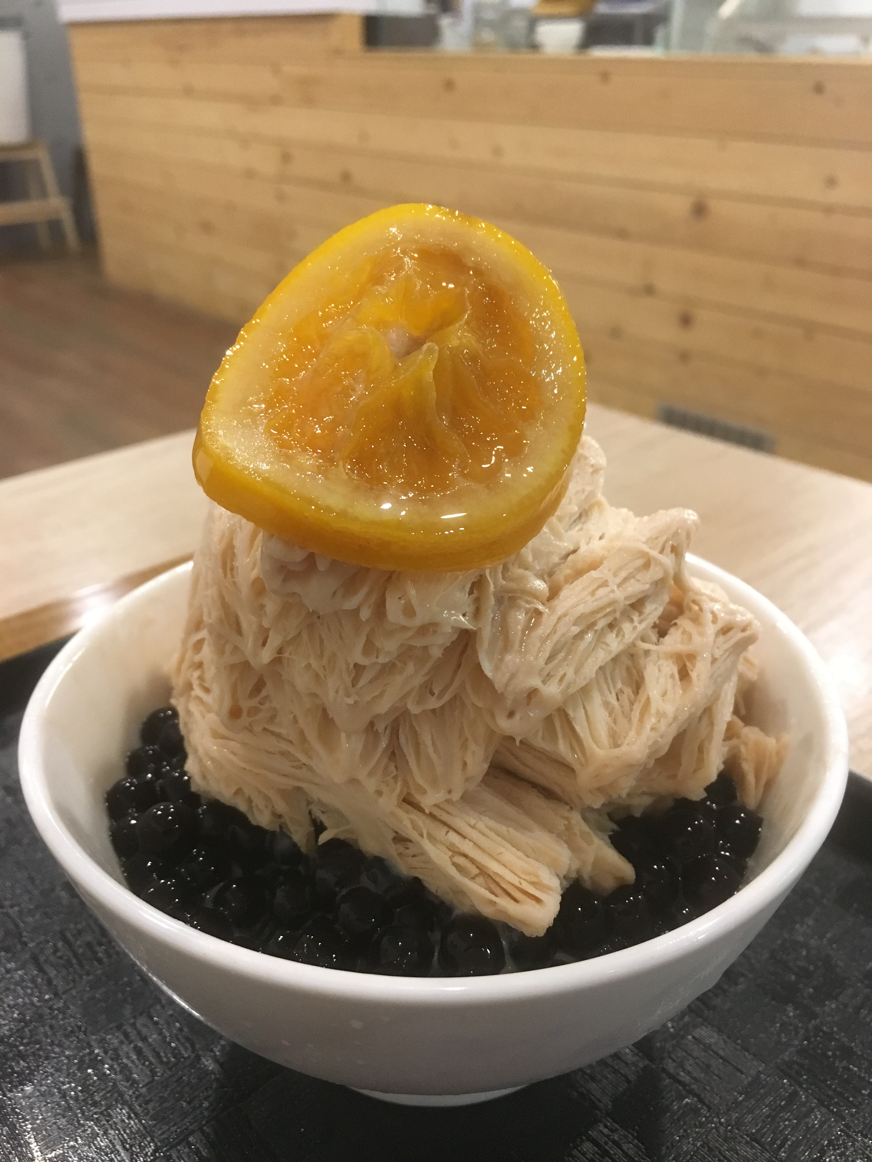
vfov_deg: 61.7
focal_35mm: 29
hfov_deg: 48.2
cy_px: 581
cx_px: 436
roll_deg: -0.2
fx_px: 974
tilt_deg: -28.4
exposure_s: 1/30
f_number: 2.2
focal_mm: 4.15
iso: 200
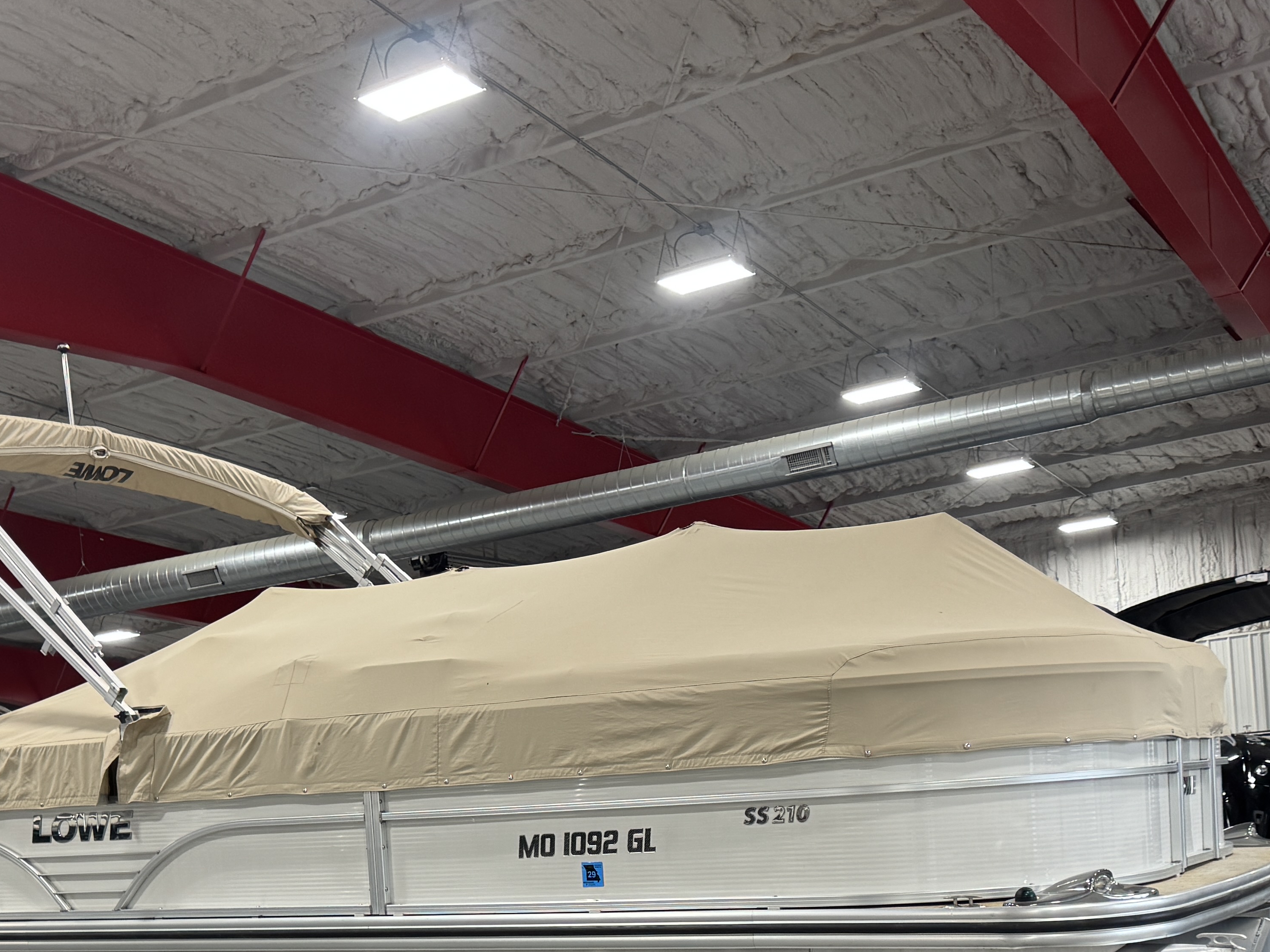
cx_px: 641
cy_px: 880
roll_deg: +2.2
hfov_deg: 41.2
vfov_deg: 30.0
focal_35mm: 46
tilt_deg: -6.1
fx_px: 1688
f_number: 1.78
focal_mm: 6.76
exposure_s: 1/120
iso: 200
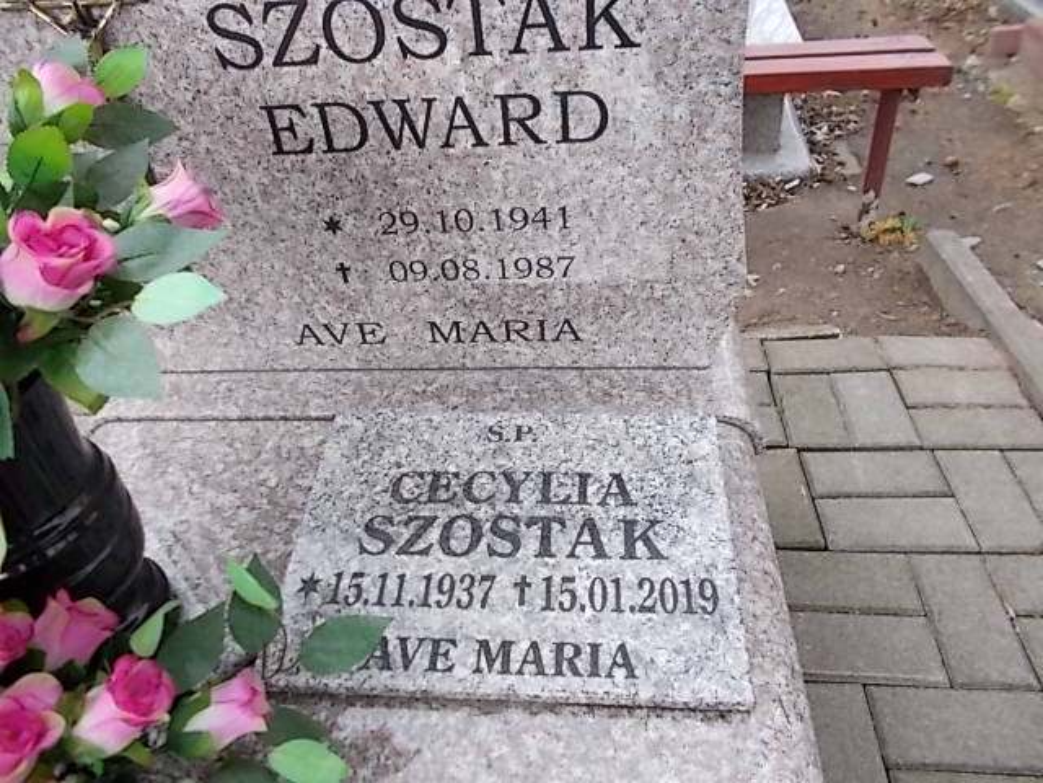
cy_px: 392
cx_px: 522
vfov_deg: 53.1
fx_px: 783
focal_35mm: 26
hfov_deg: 67.3
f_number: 3.2
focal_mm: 4.6
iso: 80
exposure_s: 1/100
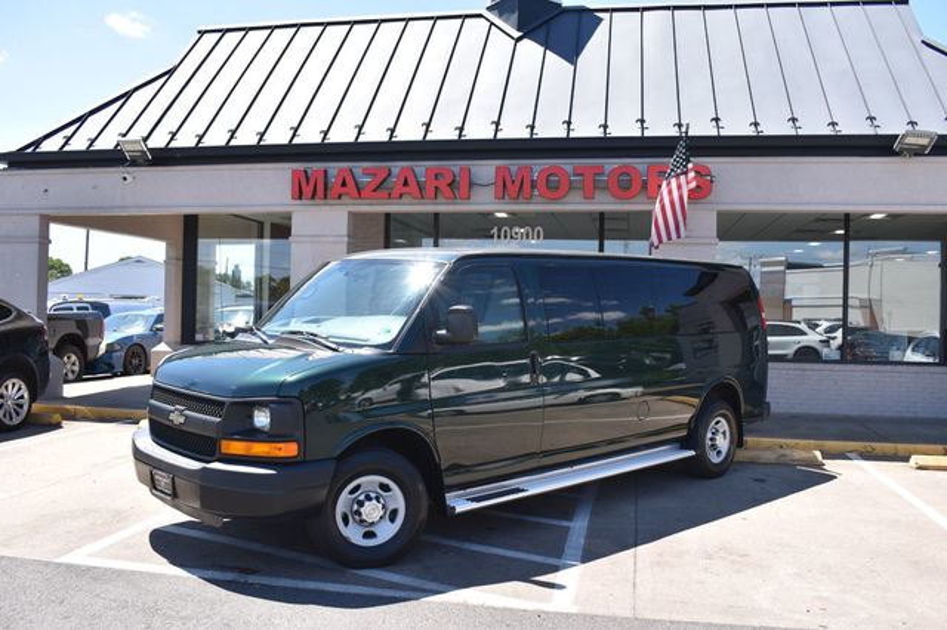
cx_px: 474
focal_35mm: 33
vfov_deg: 39.9
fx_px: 868
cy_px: 315
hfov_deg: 57.2
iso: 200
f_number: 7.1
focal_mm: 22
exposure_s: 1/320
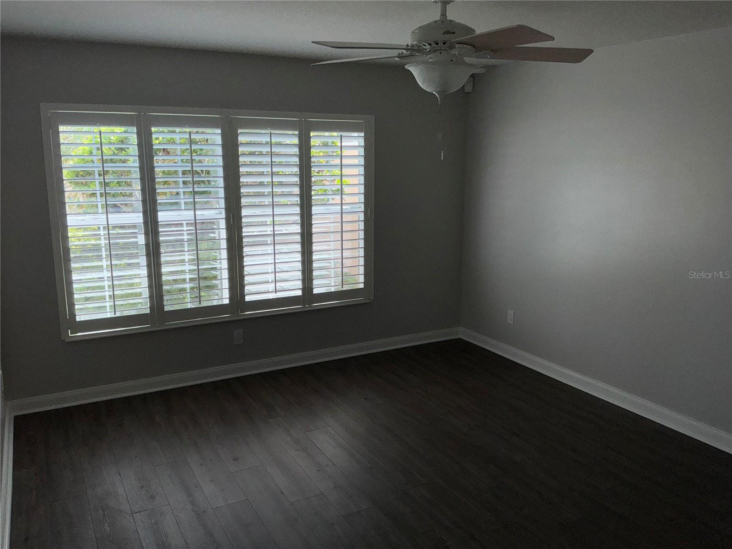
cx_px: 366
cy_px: 274
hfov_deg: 63.4
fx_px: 592
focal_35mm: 28
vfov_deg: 49.7
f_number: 1.8
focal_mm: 3
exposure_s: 1/300
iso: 16
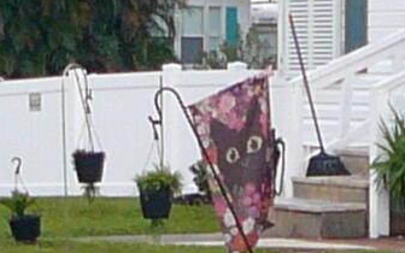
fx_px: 3124
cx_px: -40
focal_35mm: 283
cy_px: 265
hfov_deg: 7.4
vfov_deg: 4.6
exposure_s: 1/50
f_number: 2.8
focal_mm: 5.2
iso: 100
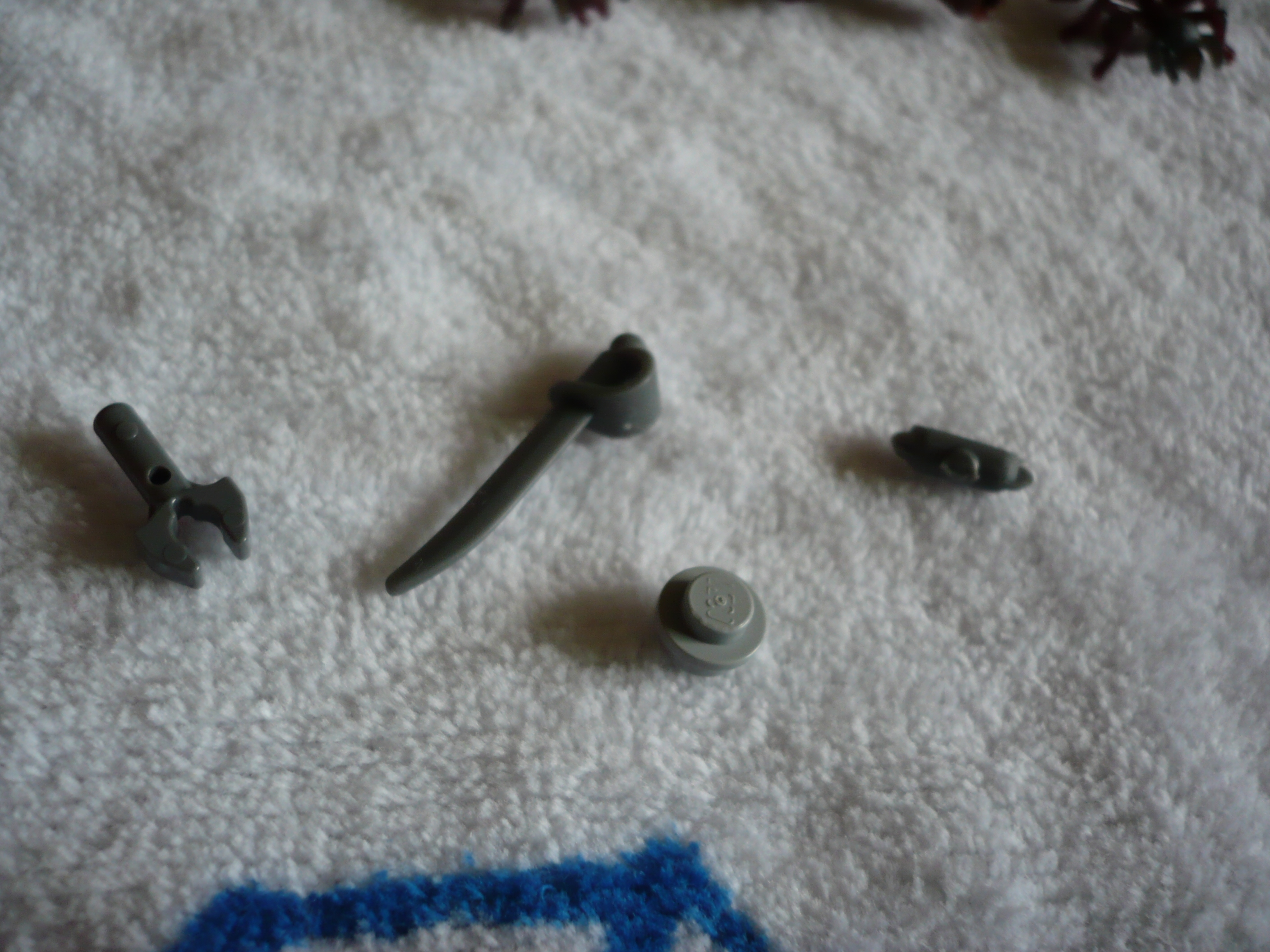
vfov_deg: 40.7
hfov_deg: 52.6
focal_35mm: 35
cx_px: 635
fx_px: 1284
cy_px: 476
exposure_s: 1/30
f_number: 2.8
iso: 125
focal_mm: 5.8
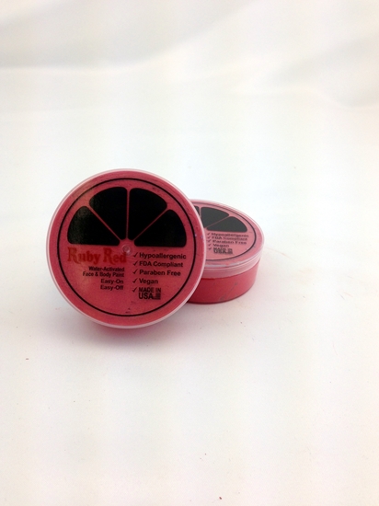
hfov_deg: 42.9
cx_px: 190
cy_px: 253
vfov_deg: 55.4
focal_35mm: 33
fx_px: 482
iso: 50
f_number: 2.4
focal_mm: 4.12
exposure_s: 1/186
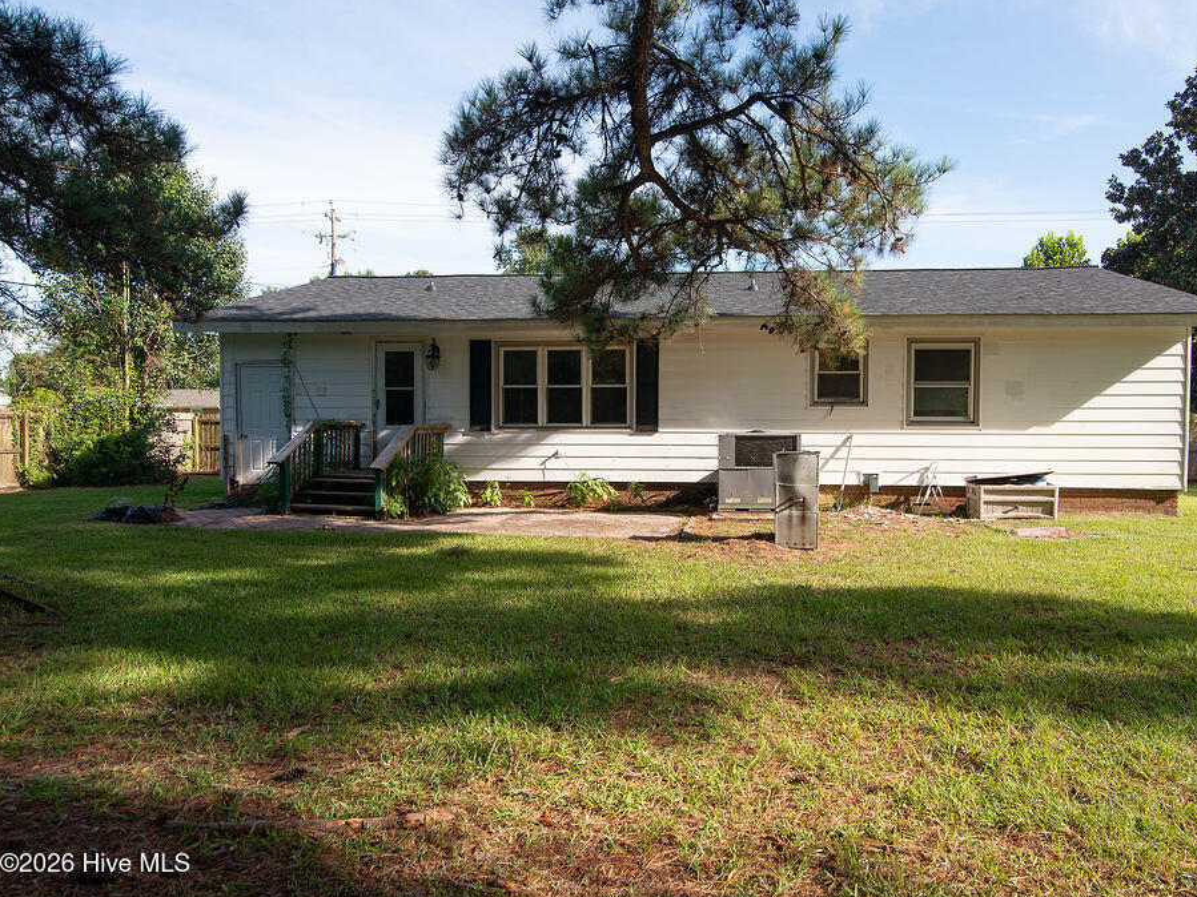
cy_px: 449
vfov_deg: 58.9
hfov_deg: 73.6
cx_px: 674
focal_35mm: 23
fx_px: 795
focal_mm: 21
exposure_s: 1/500
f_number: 7.1
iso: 320
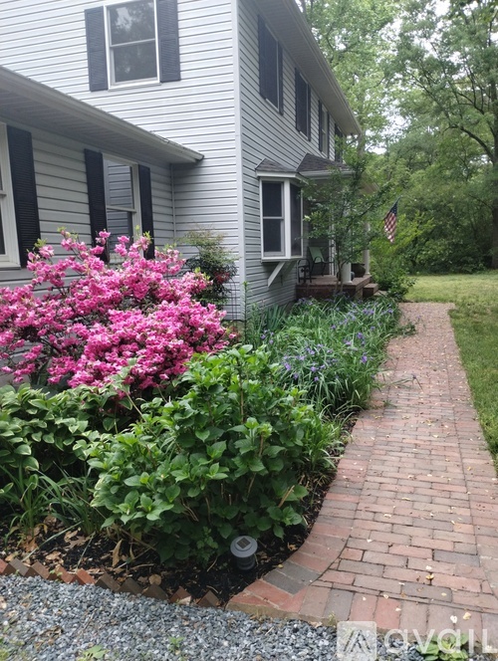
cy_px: 330
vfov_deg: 63.4
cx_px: 249
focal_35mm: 28
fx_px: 536
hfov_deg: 49.9
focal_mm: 4.27
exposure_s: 1/120
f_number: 1.8
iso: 463
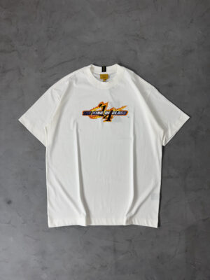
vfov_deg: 71.6
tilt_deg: -86.1
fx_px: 194
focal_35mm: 24
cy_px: 140
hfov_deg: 56.8
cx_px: 105
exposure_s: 1/120
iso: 100
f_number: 1.78
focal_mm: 6.76
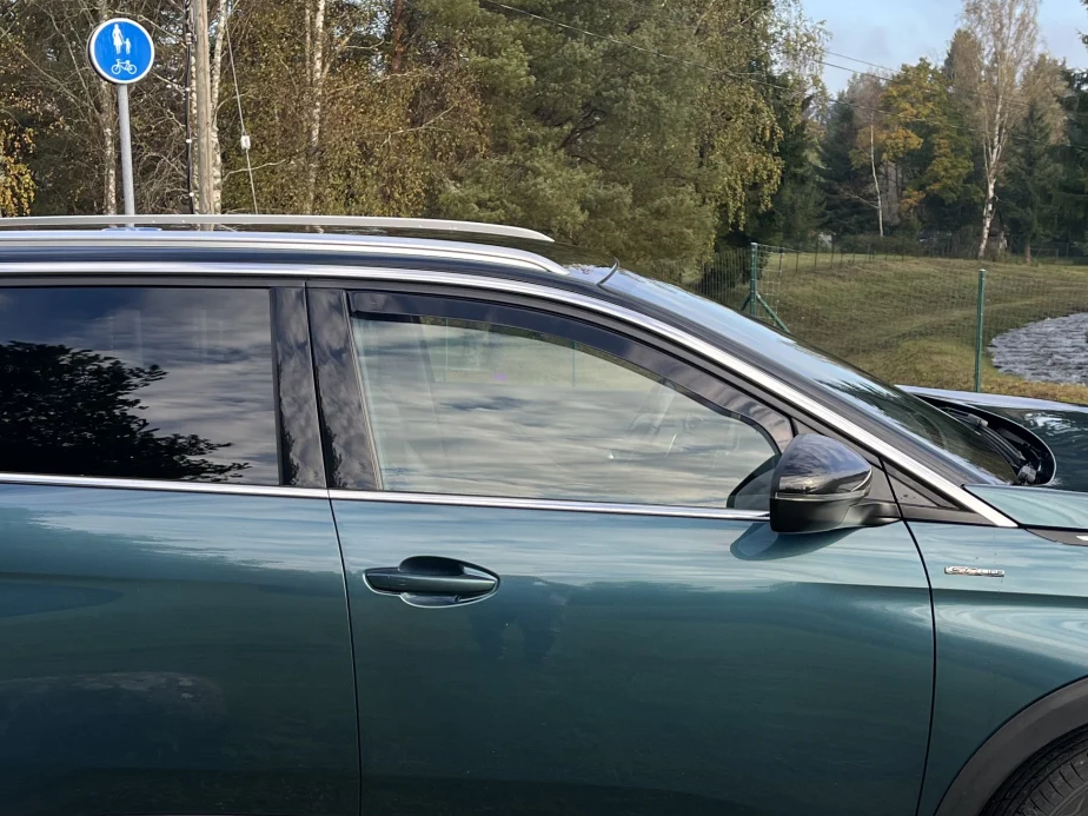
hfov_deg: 35.4
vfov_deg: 27.0
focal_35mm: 54
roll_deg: +1.3
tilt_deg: -7.6
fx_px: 1697
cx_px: 436
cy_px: 434
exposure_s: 1/539
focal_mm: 5.1
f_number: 1.6
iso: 50
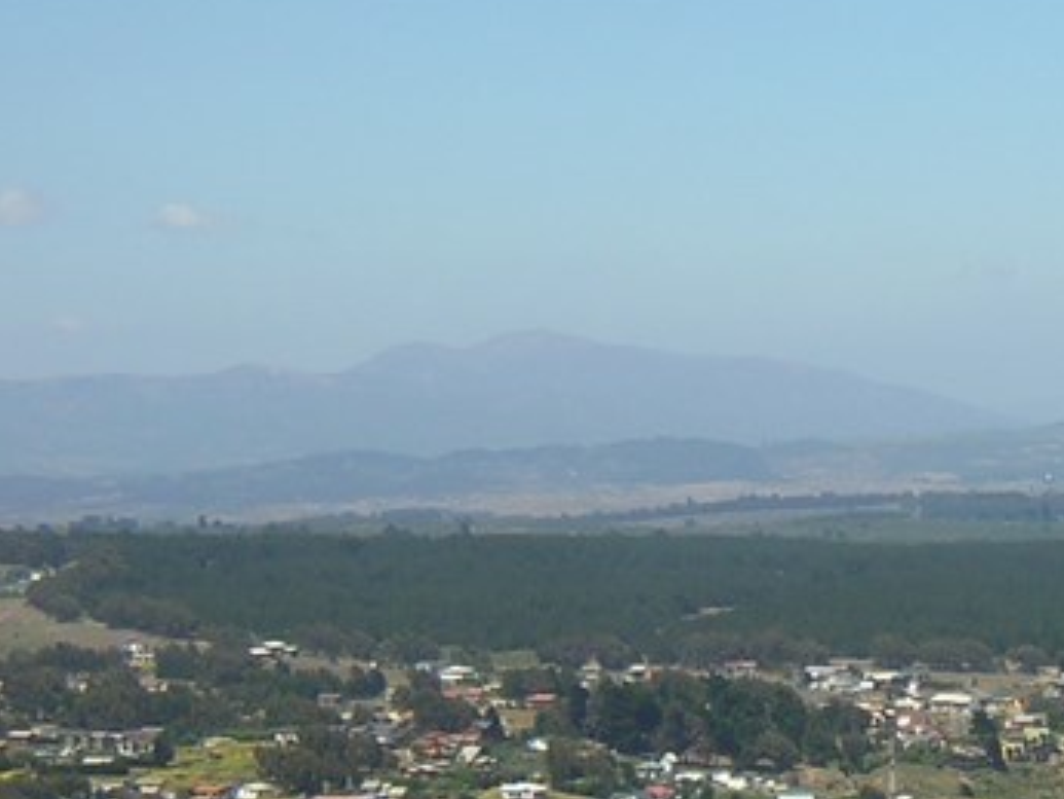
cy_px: 312
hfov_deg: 12.8
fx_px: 4704
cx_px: 1030
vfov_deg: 9.7
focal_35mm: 153
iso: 100
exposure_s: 1/730
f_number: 3.5
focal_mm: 8.6
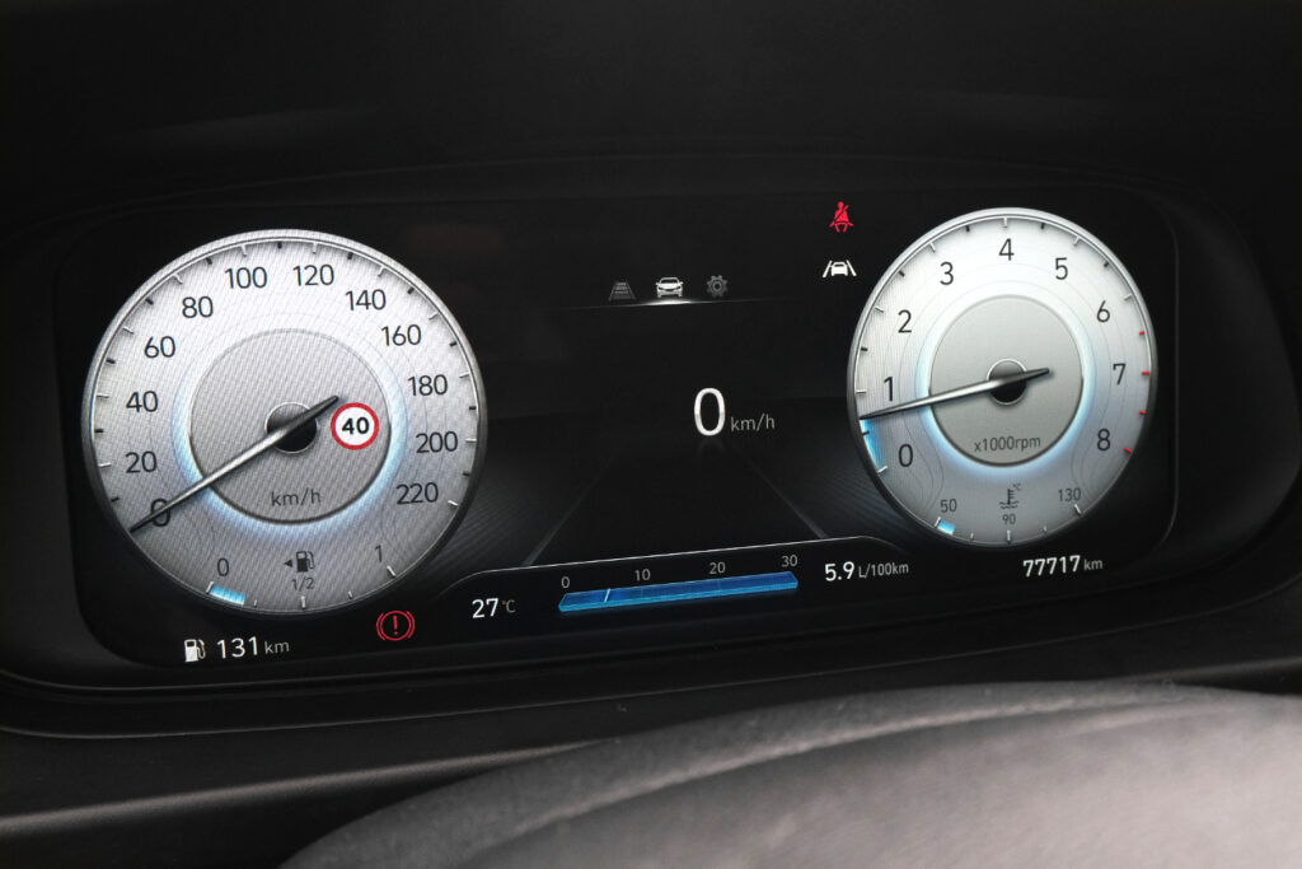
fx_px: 1266
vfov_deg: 37.9
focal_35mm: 35
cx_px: 651
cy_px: 434
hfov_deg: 54.4
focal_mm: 23.5
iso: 2000
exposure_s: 1/200
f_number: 9
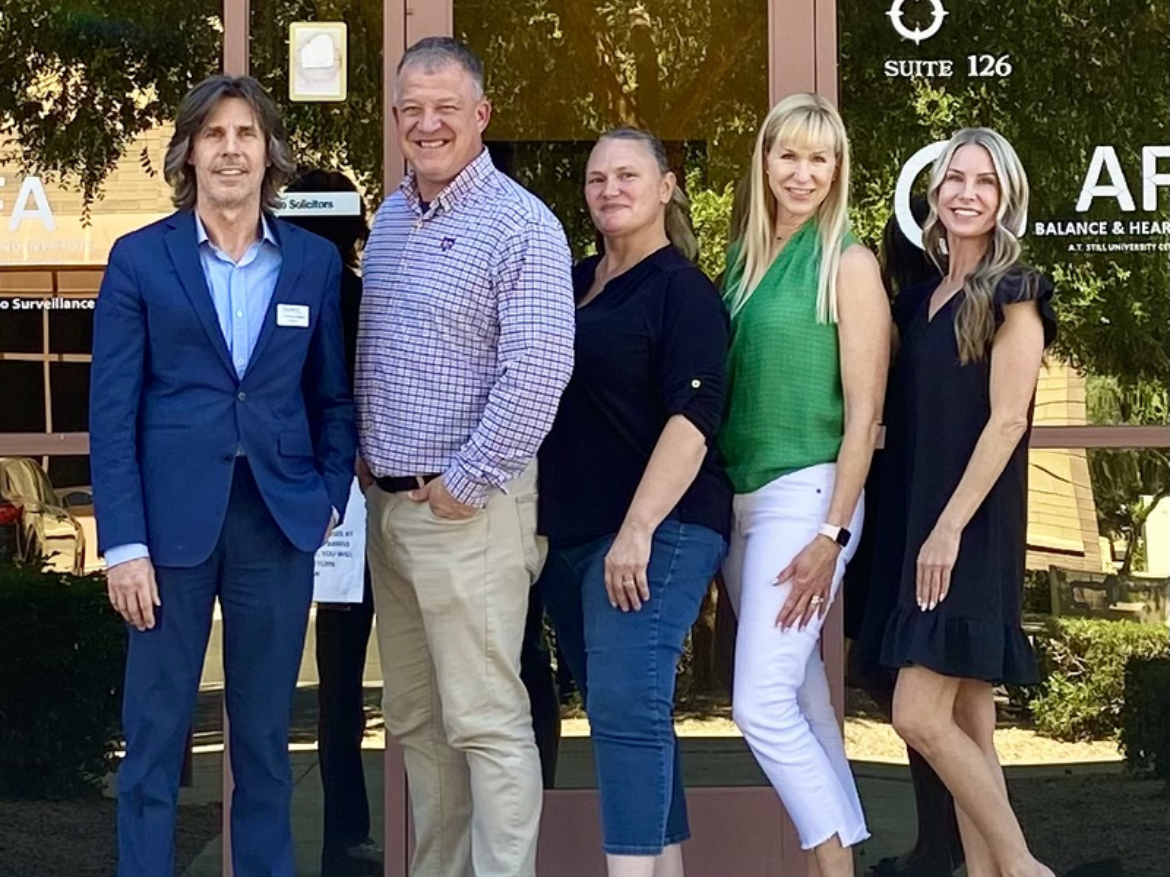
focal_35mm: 26
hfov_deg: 67.3
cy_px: 438
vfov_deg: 53.1
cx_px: 585
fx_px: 879
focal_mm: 4.25
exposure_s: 1/217
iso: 32
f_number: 1.8
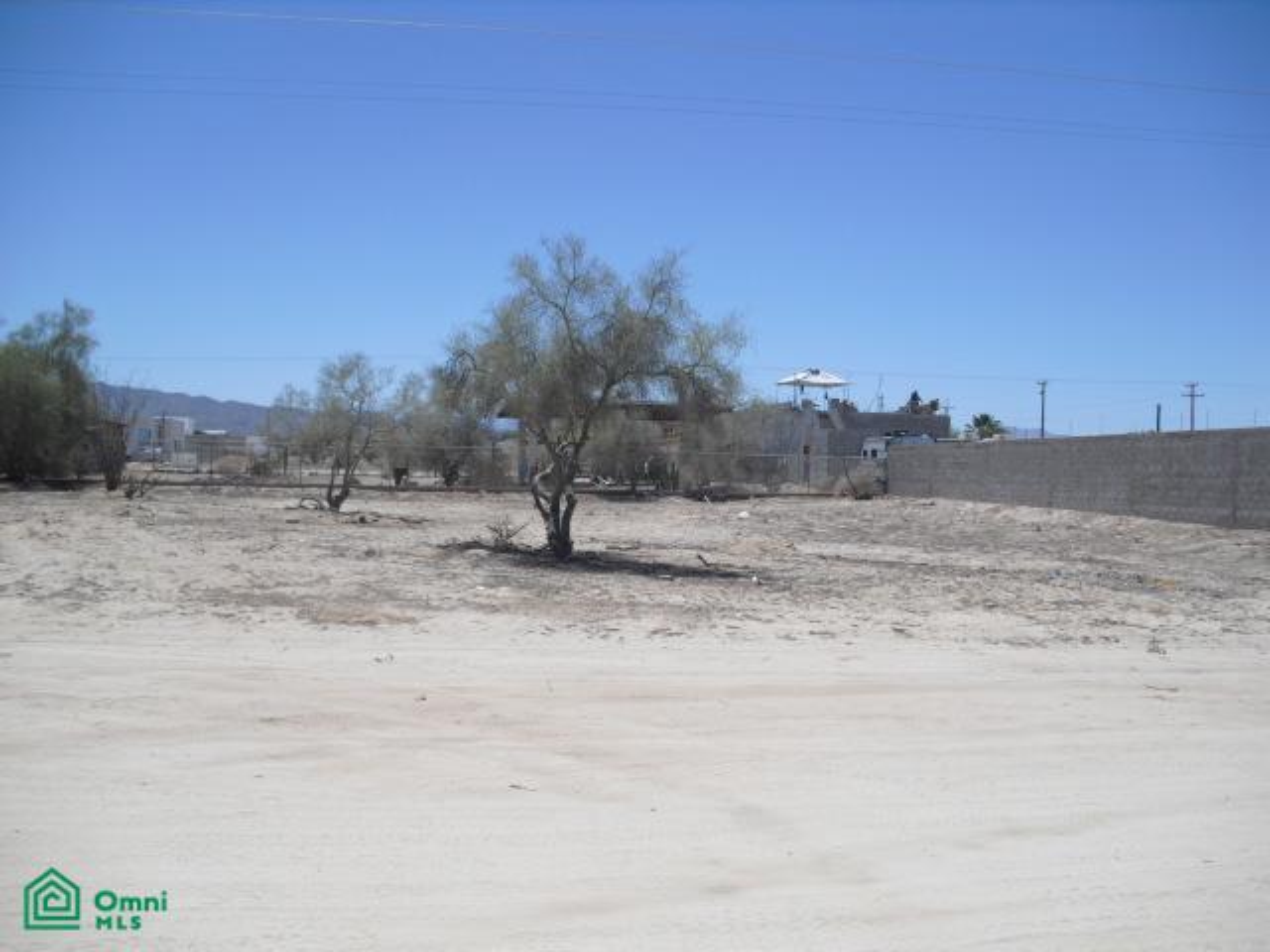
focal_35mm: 36
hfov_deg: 51.4
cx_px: 635
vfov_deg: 39.7
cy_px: 476
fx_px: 1321
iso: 64
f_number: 7.8
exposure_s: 1/200
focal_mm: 6.3
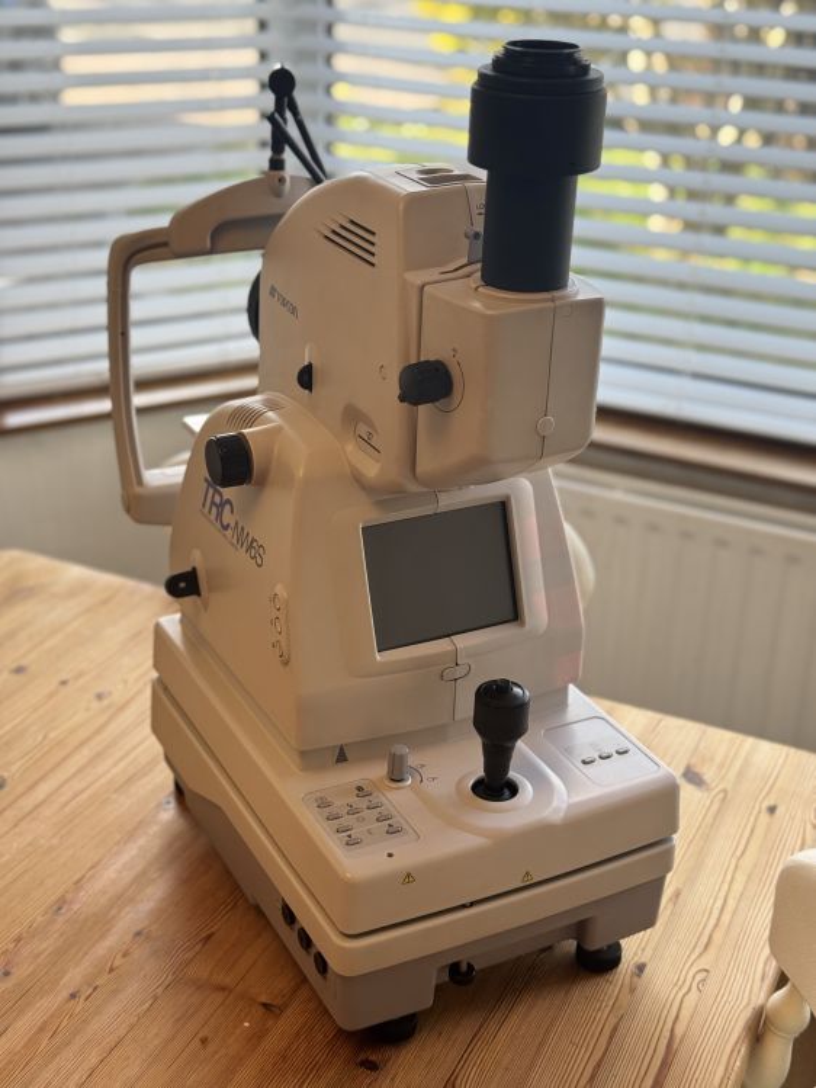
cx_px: 408
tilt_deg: -24.7
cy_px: 544
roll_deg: -2.7
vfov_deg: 39.7
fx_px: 1508
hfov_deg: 30.3
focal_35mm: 48
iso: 64
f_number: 1.78
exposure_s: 1/166
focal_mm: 6.76
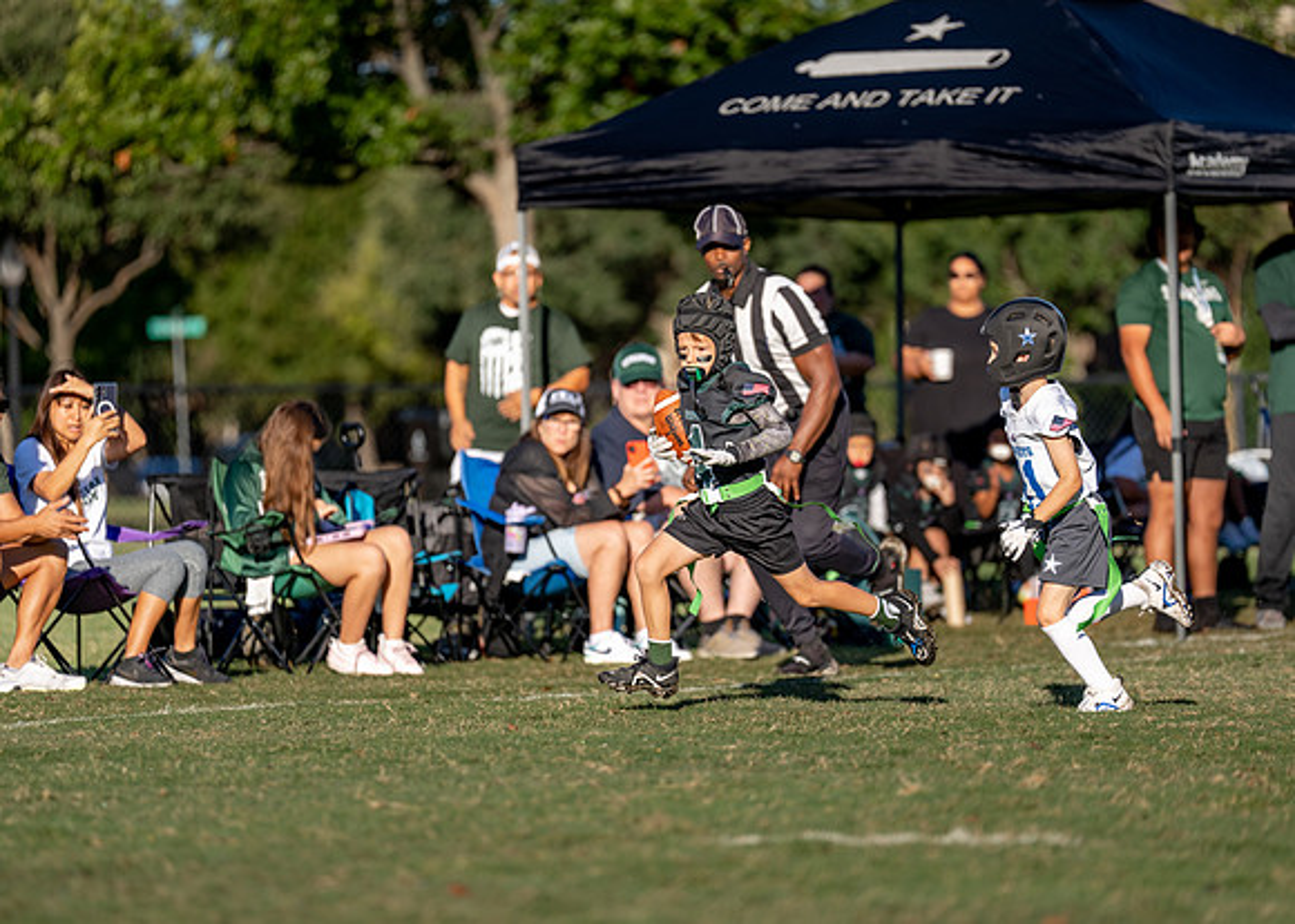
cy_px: 462
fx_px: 7706
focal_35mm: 210
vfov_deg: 6.9
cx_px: 648
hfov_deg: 9.6
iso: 100
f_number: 2.8
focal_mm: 200
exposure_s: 1/2000
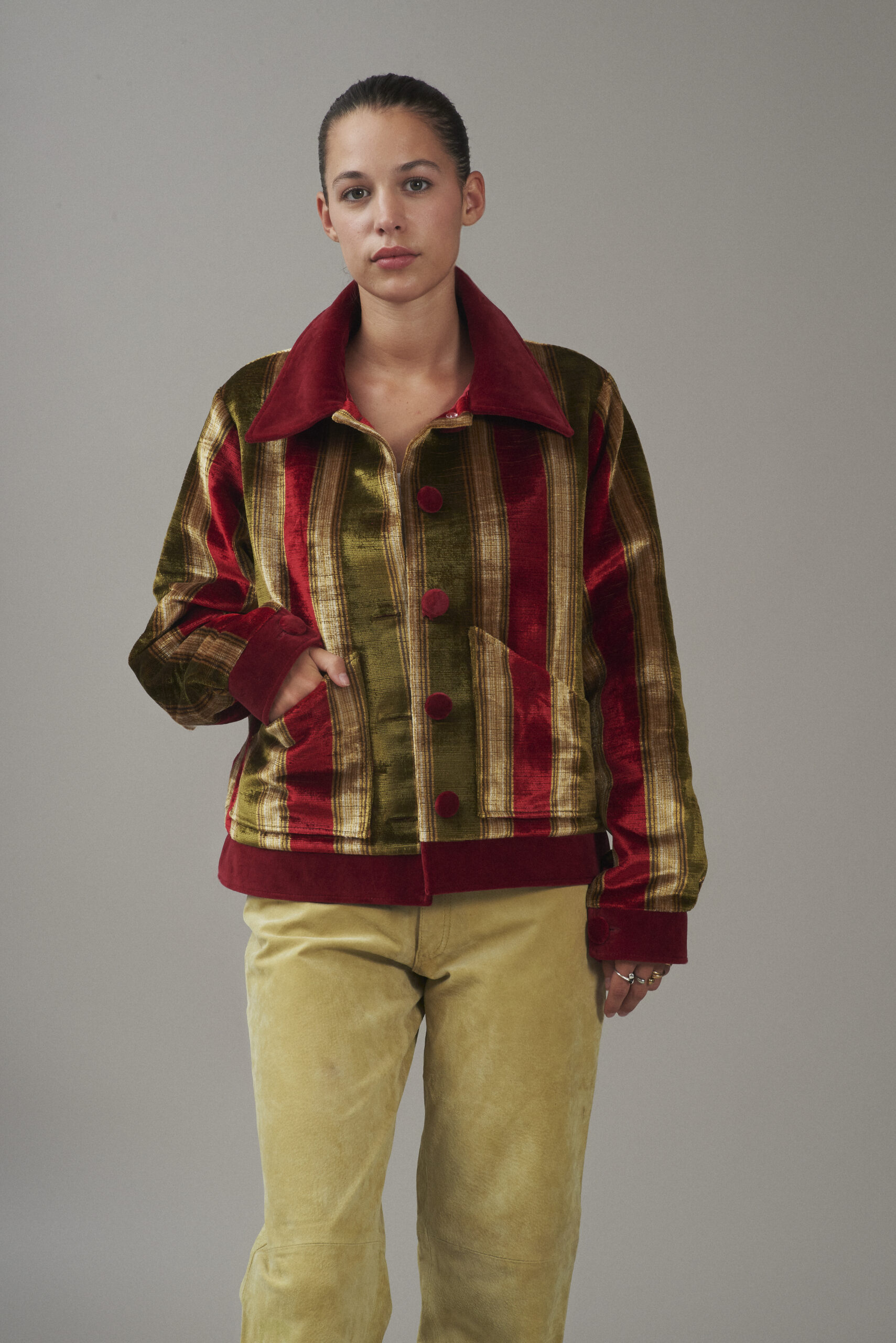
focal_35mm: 105
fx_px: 3916
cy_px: 672
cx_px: 448
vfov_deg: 19.4
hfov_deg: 13.1
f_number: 11
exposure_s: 1/160
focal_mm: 105
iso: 200
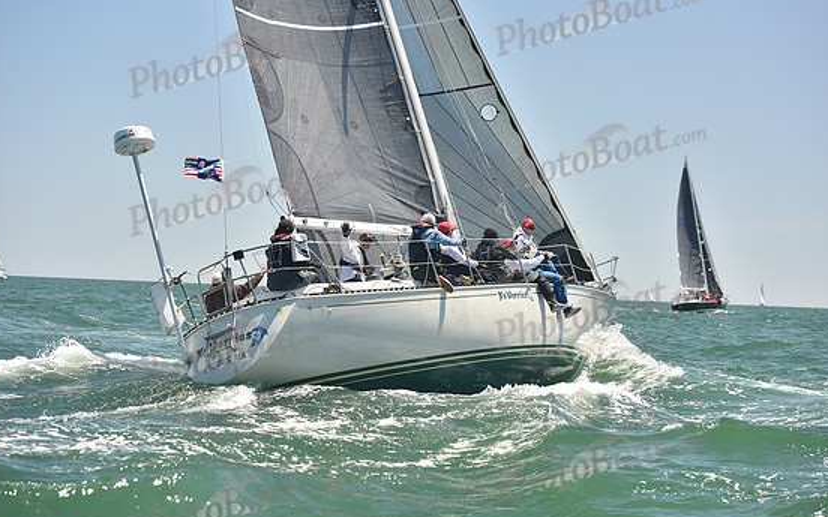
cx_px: 418
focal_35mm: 75
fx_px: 1692
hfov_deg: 27.5
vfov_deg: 17.4
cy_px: 254
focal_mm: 70
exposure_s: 1/800
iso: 250
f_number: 4.5
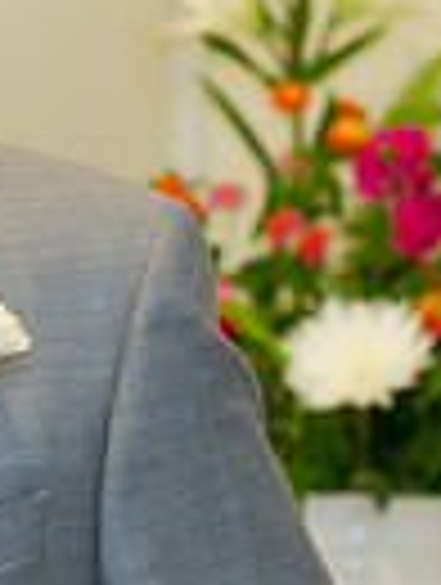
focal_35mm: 419
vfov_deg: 4.7
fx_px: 7094
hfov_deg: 3.5
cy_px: 315
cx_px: -490
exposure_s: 1/125
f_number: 3.5
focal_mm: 98
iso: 800
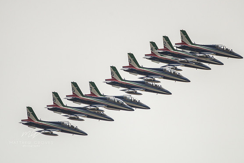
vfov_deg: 1.7
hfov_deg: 2.6
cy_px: 80
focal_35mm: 807
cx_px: 134
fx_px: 5469
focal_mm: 500
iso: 400
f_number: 6.3
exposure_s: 1/4000
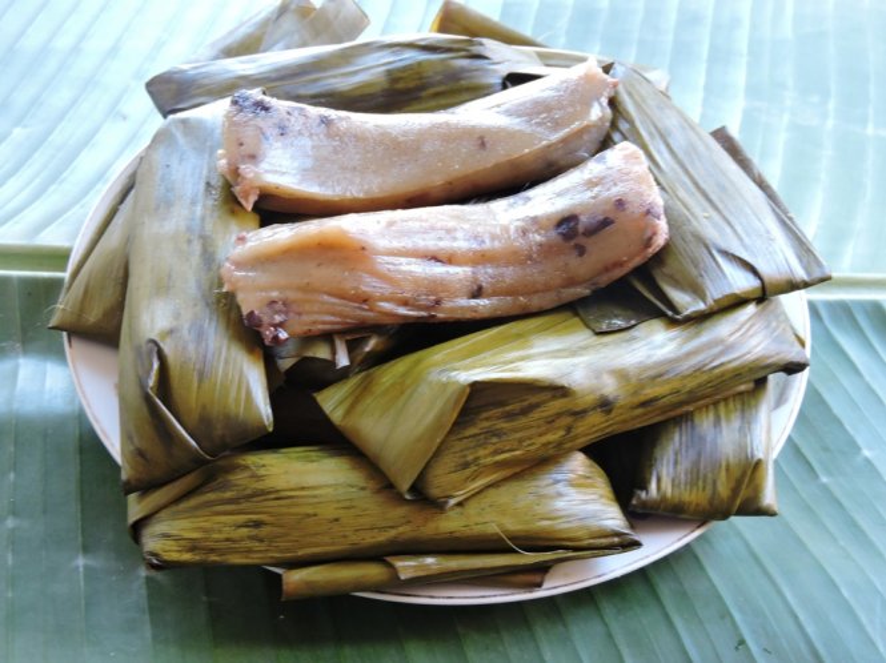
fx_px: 1279
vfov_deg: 29.1
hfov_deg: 38.2
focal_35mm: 50
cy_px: 332
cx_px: 443
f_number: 4
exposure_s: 1/20
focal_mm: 9
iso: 400
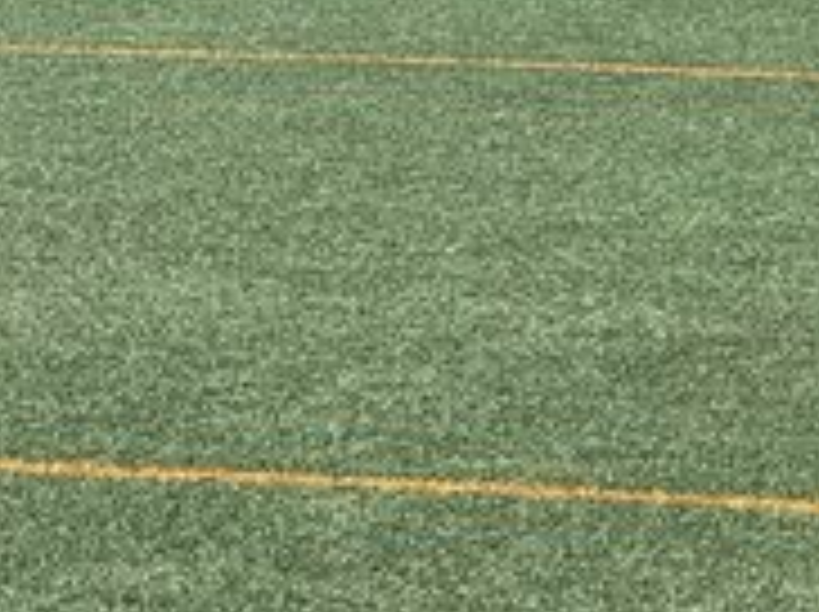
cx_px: 1422
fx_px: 7207
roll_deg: -1.8
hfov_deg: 6.4
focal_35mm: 305
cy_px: -171
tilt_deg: -1.3
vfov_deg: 4.8
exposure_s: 1/827
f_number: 2.8
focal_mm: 9
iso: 25
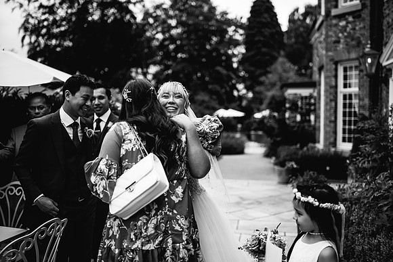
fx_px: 382
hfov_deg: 54.4
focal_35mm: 35
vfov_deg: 37.9
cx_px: 196
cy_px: 131
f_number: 1.6
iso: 100
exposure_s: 1/2000
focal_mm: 35
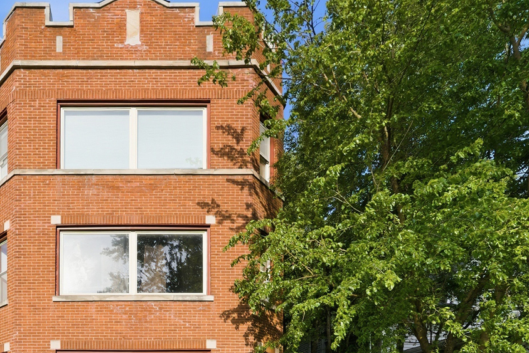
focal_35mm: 23
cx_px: 126
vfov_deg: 53.1
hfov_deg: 70.4
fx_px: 338
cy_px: 258
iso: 80
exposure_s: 1/125
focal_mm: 12
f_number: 8
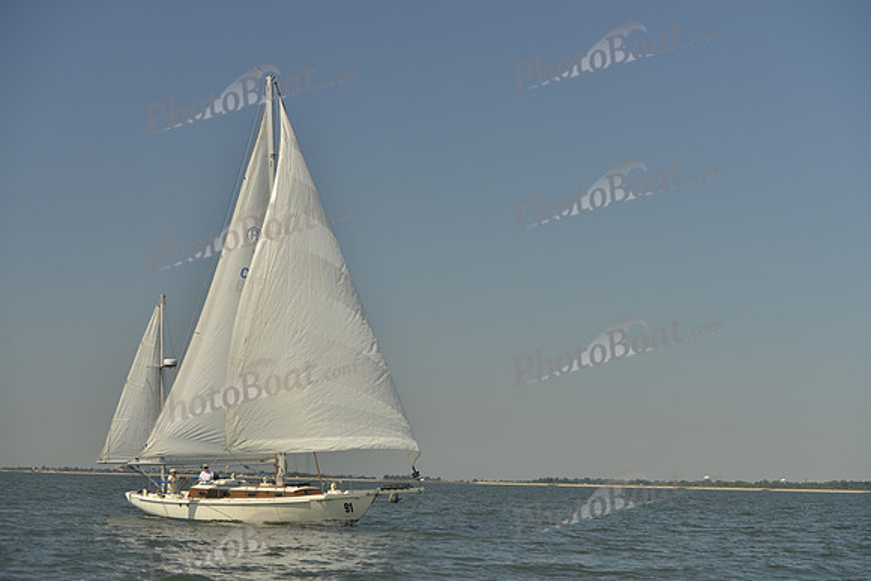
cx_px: 436
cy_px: 290
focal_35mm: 70
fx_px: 1694
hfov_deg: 28.8
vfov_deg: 19.5
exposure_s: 1/1000
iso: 200
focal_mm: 70
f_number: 6.3
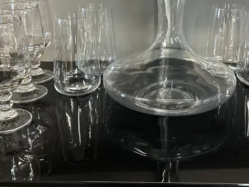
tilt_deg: -16.8
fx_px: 338
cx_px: 159
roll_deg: -0.9
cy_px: 34
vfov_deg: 30.1
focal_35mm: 47
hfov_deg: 40.1
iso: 320
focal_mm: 6.86
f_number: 1.78
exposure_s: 1/50
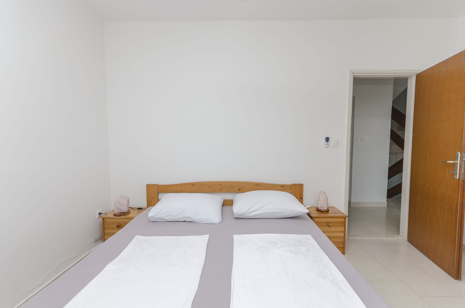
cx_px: 232
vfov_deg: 77.1
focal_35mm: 15
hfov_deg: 100.5
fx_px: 193
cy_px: 154
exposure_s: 1/200
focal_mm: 10
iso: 100
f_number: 9
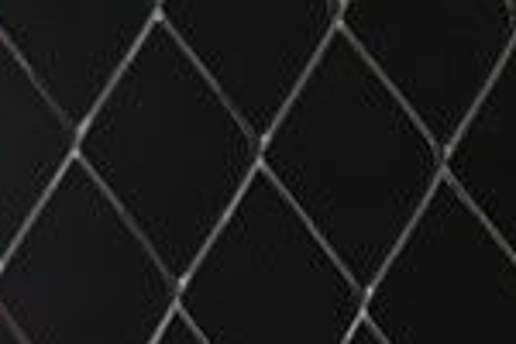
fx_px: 7725
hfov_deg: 3.7
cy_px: 574
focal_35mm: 539
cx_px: -1276
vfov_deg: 2.5
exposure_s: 1/80
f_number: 7.1
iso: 160
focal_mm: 50
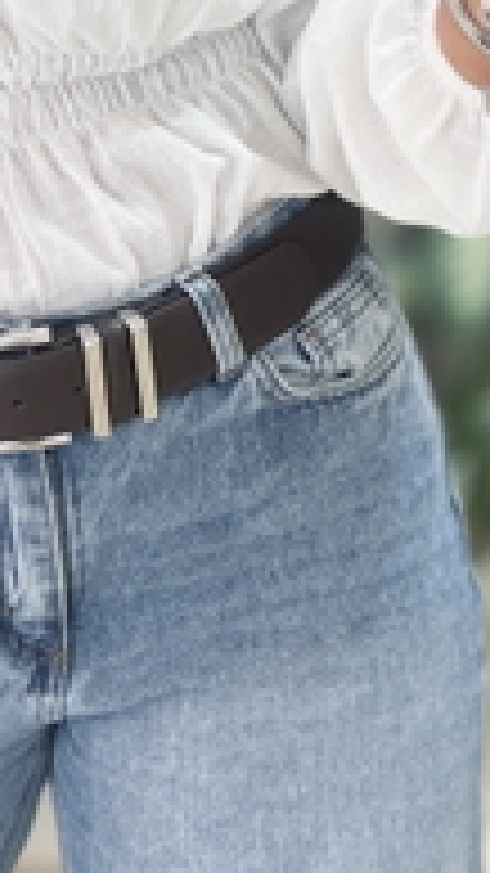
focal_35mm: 90
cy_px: -124
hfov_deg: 13.3
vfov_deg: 22.2
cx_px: 13
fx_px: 2081
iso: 80
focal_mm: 2.71
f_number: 1.9
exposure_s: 1/60
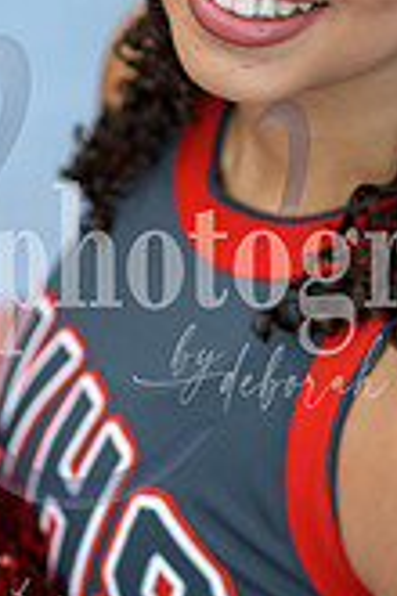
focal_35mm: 191
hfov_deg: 7.2
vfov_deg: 10.8
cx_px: 195
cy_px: 202
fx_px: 3159
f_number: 2.8
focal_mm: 70
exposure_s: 1/125
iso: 250
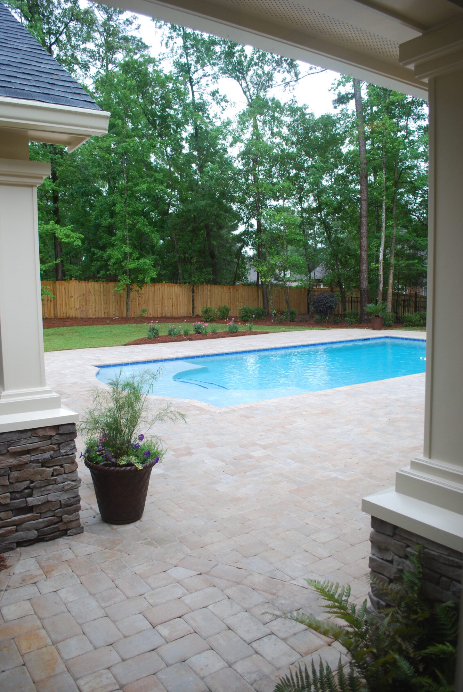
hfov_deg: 48.1
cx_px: 232
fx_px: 519
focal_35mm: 27
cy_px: 346
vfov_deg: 67.3
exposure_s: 1/100
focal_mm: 18
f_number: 5
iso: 200
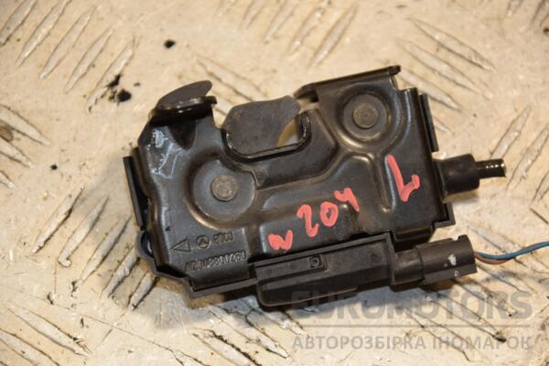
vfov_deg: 8.7
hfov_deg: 13.0
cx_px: 274
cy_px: 183
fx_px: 2402
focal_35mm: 158
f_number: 5.6
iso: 800
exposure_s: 1/160
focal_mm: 105
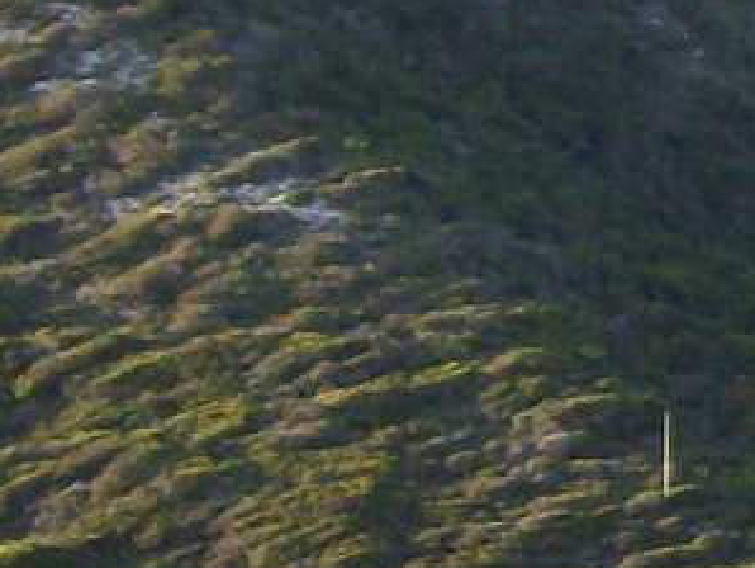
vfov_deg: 7.7
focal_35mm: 193
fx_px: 4213
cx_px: 1454
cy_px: 49
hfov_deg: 9.6
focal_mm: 6
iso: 80
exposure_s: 1/291
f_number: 2.7
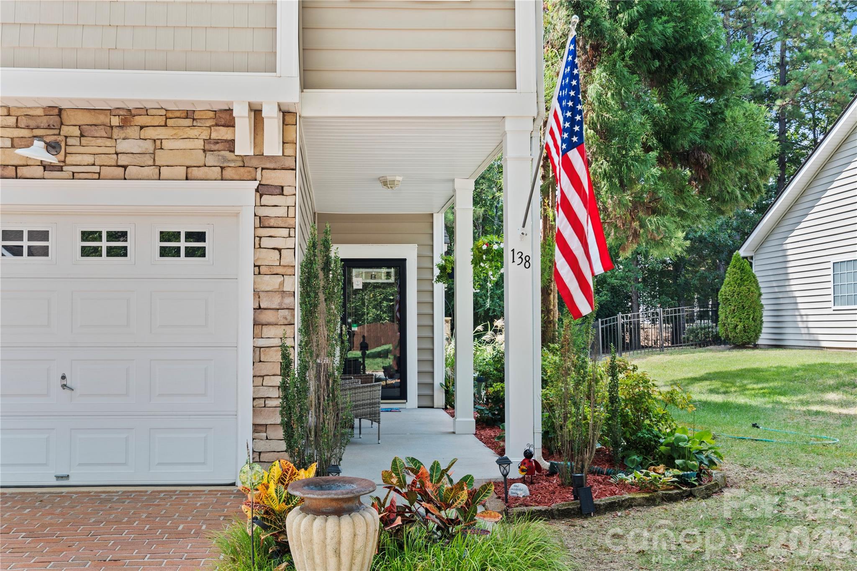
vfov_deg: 37.8
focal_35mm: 35
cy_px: 286
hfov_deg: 54.4
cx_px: 428
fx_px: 833
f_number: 7.1
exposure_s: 1/25
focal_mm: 35
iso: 320
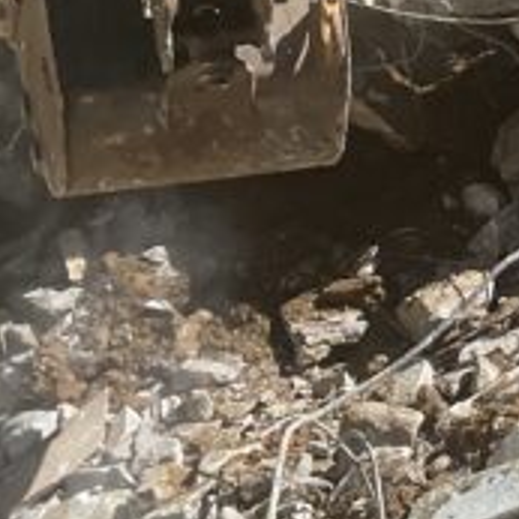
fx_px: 2171
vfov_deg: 13.5
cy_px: 20
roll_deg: +0.1
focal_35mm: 128
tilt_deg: -20.5
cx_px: 738
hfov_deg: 13.0
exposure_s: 1/1342
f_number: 1.8
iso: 16
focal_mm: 3
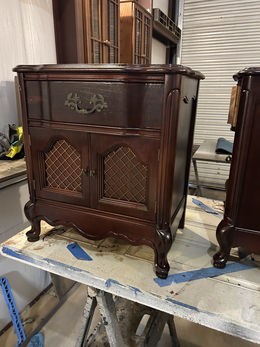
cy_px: 174
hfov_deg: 53.1
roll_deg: +0.6
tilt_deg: -16.4
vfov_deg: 67.3
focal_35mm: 26
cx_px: 130
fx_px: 260
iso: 640
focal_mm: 5.7
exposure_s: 1/30
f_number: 1.5
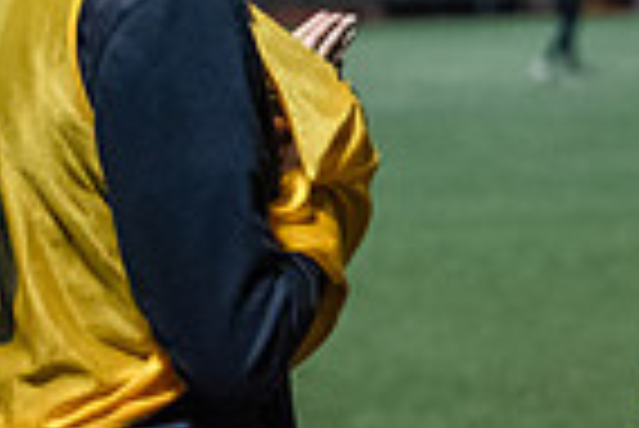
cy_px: -70
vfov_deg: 4.8
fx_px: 5082
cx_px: 1102
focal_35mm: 286
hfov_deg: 7.0
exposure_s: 1/800
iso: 8000
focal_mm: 70
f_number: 3.2
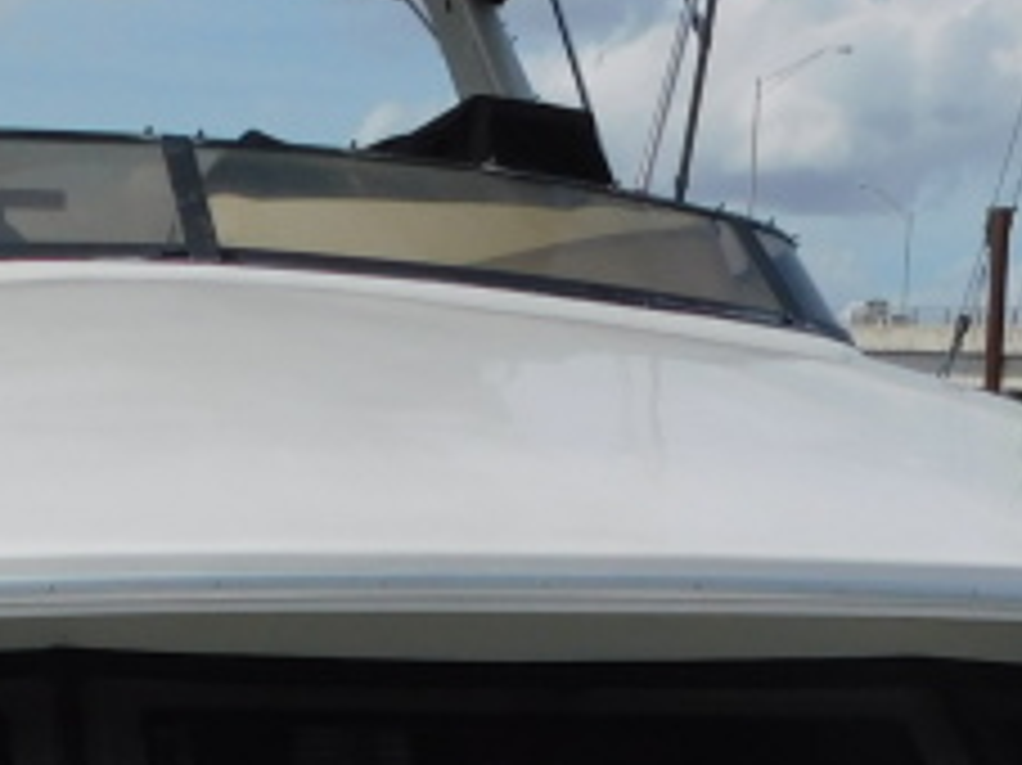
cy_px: 1246
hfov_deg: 24.1
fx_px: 2390
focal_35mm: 81
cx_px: 464
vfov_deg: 16.2
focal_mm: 4
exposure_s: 1/800
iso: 125
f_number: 6
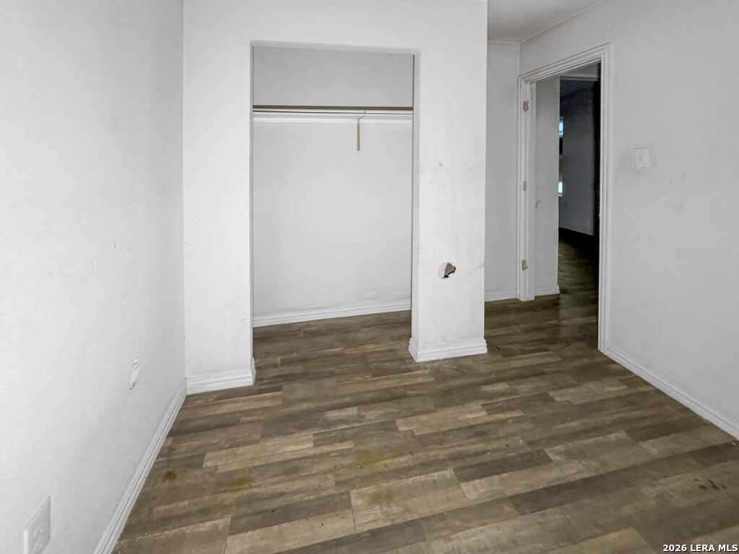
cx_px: 370
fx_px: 299
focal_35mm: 14
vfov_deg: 85.7
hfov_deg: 102.1
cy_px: 277
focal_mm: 2.22
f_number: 2.2
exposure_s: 1/121
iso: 160
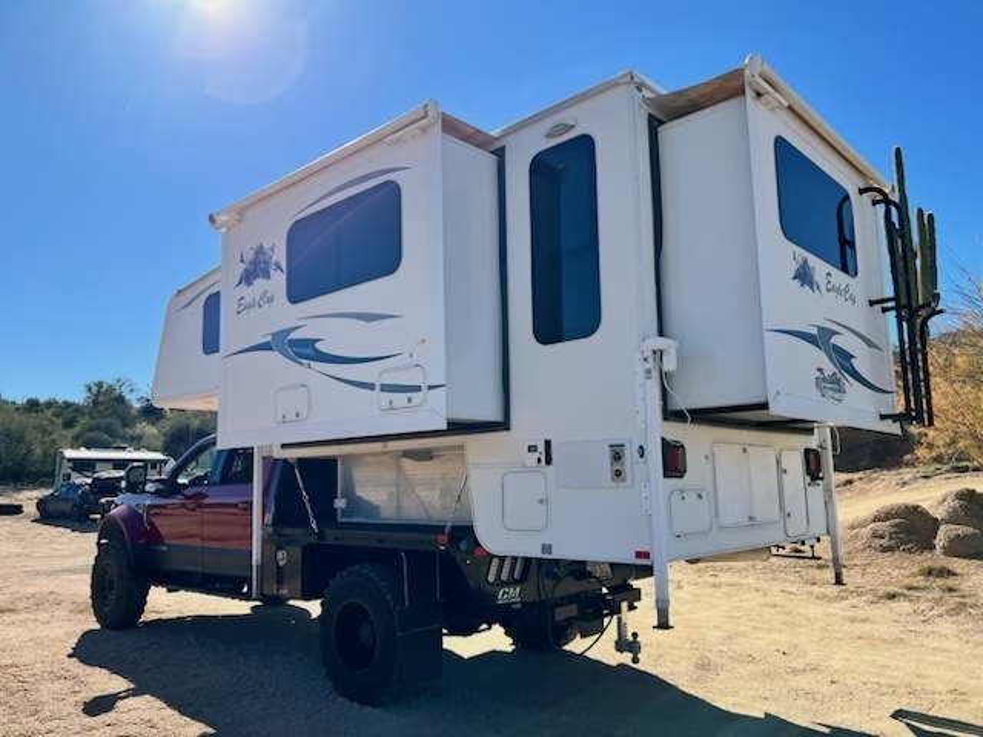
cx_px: 492
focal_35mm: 26
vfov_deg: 53.1
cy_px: 368
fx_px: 738
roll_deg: -0.6
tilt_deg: +9.1
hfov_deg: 67.3
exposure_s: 1/4115
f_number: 1.5
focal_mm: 5.7
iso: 50
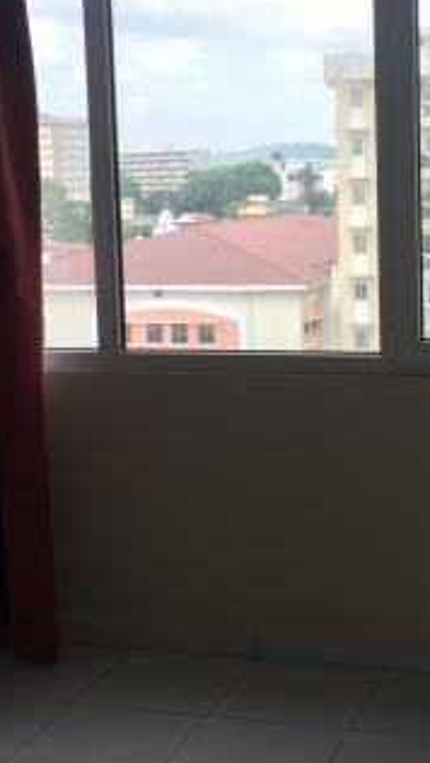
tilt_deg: -5.8
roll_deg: +0.8
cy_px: 316
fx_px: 1296
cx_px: 324
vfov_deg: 32.8
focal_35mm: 64
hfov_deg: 18.7
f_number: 2.2
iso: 32
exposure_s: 1/120
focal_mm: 4.15
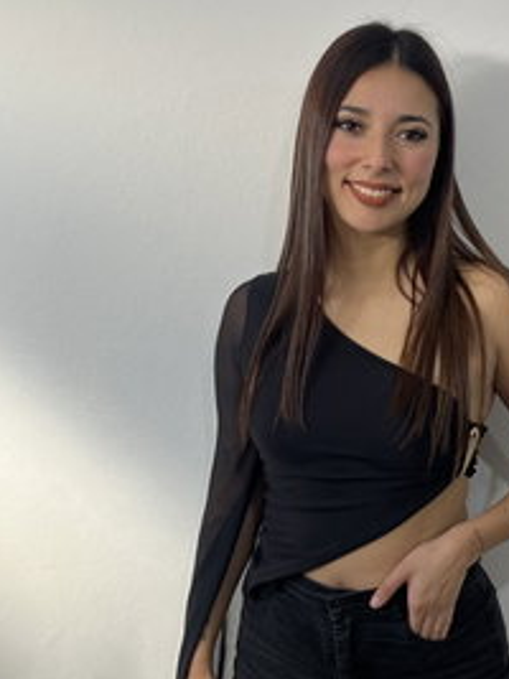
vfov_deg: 36.2
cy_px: 484
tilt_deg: -17.8
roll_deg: -0.9
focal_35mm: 52
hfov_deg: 27.5
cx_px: 402
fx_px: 1020
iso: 100
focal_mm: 5.1
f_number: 1.6
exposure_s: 1/50
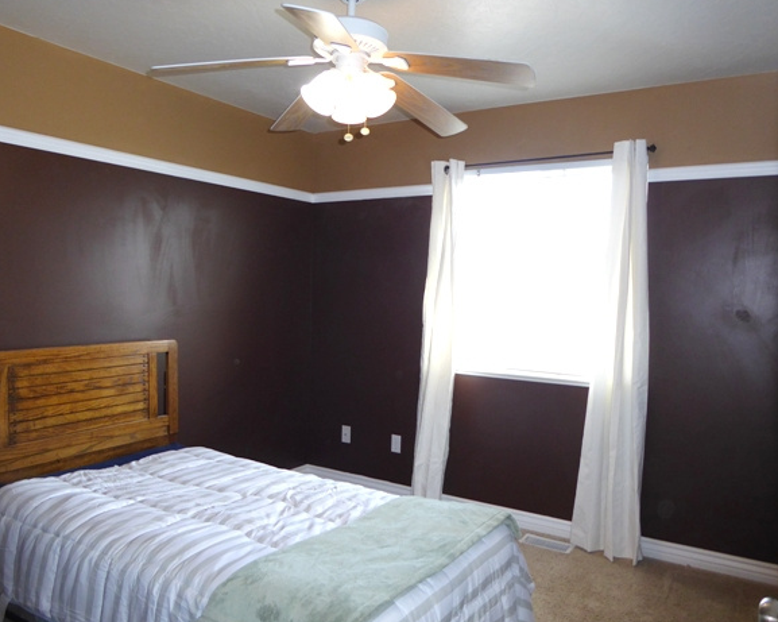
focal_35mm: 26
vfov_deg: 54.9
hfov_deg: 66.0
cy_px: 314
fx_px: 598
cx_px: 409
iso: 200
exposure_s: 1/60
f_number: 3.3
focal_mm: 4.3
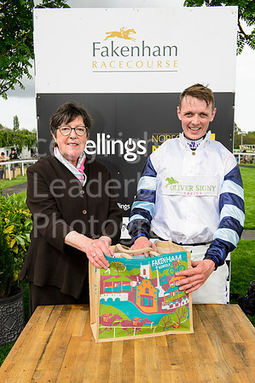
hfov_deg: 33.3
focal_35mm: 40
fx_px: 426
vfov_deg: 48.5
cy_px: 192
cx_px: 128
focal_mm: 40
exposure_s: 1/250
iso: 200
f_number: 7.1
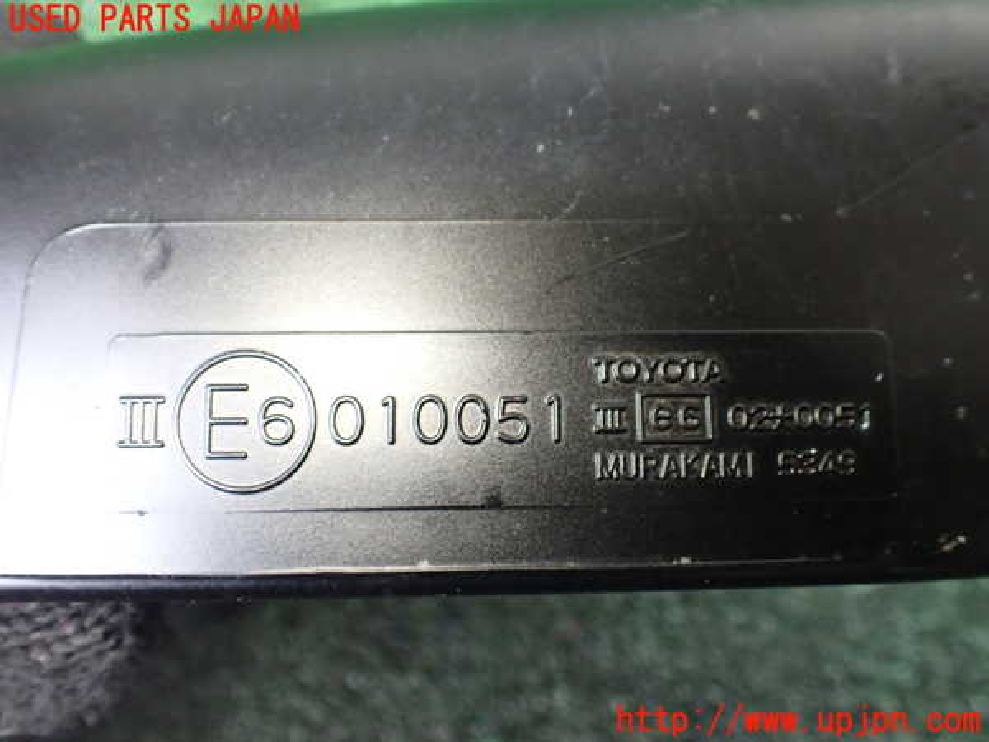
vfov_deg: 46.8
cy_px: 371
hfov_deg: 60.0
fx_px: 857
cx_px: 494
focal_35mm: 30
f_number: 2.3
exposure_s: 1/125
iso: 800
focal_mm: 5.4
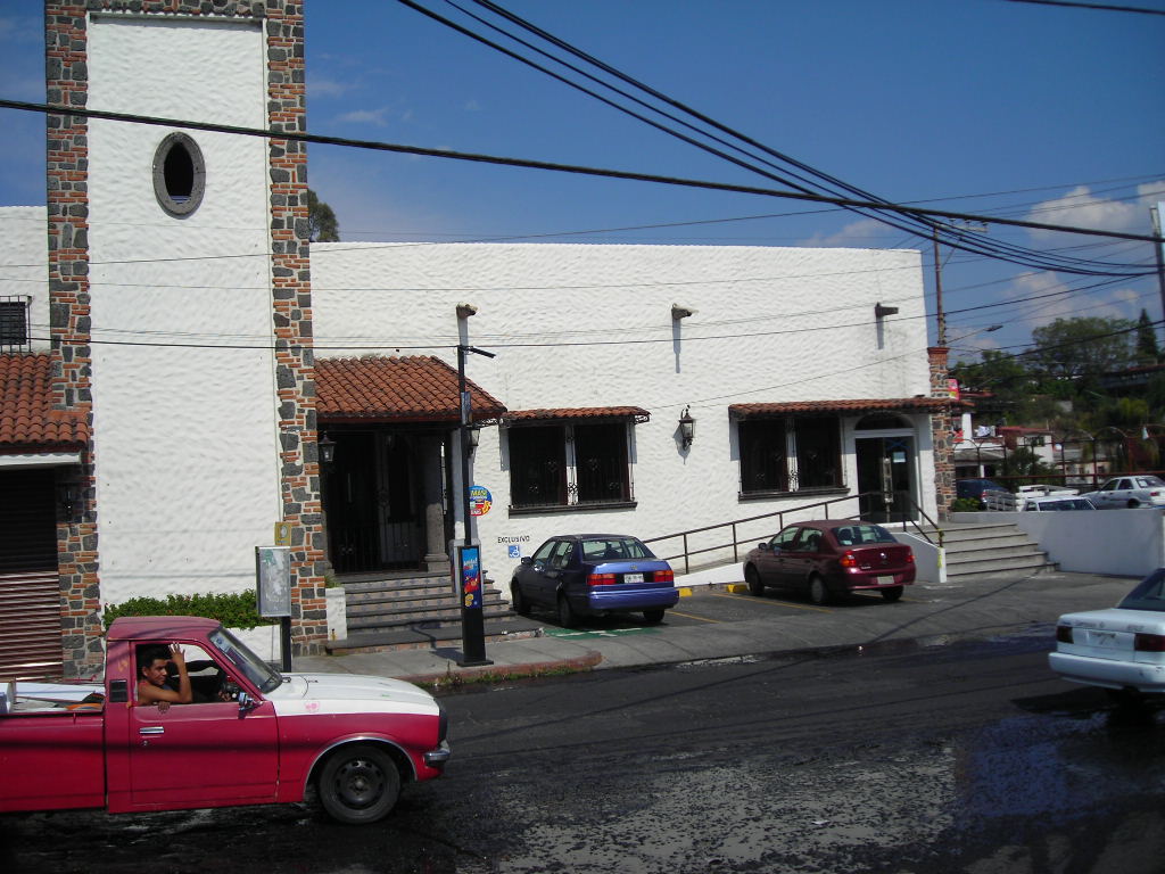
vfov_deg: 37.7
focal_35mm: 38
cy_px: 437
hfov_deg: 49.0
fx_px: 1279
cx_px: 582
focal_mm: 6.3
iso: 50
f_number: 6.4
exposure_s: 1/472
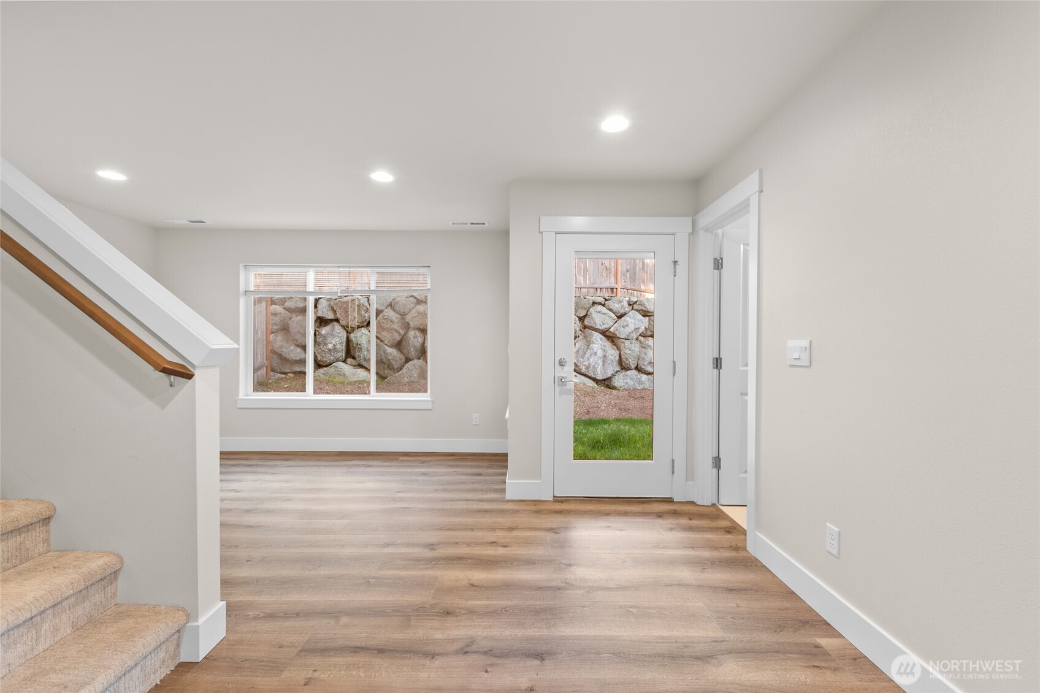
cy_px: 346
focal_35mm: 15
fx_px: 433
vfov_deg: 77.3
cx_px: 520
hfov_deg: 100.4
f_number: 9
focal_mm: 10
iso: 100
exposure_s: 2.5
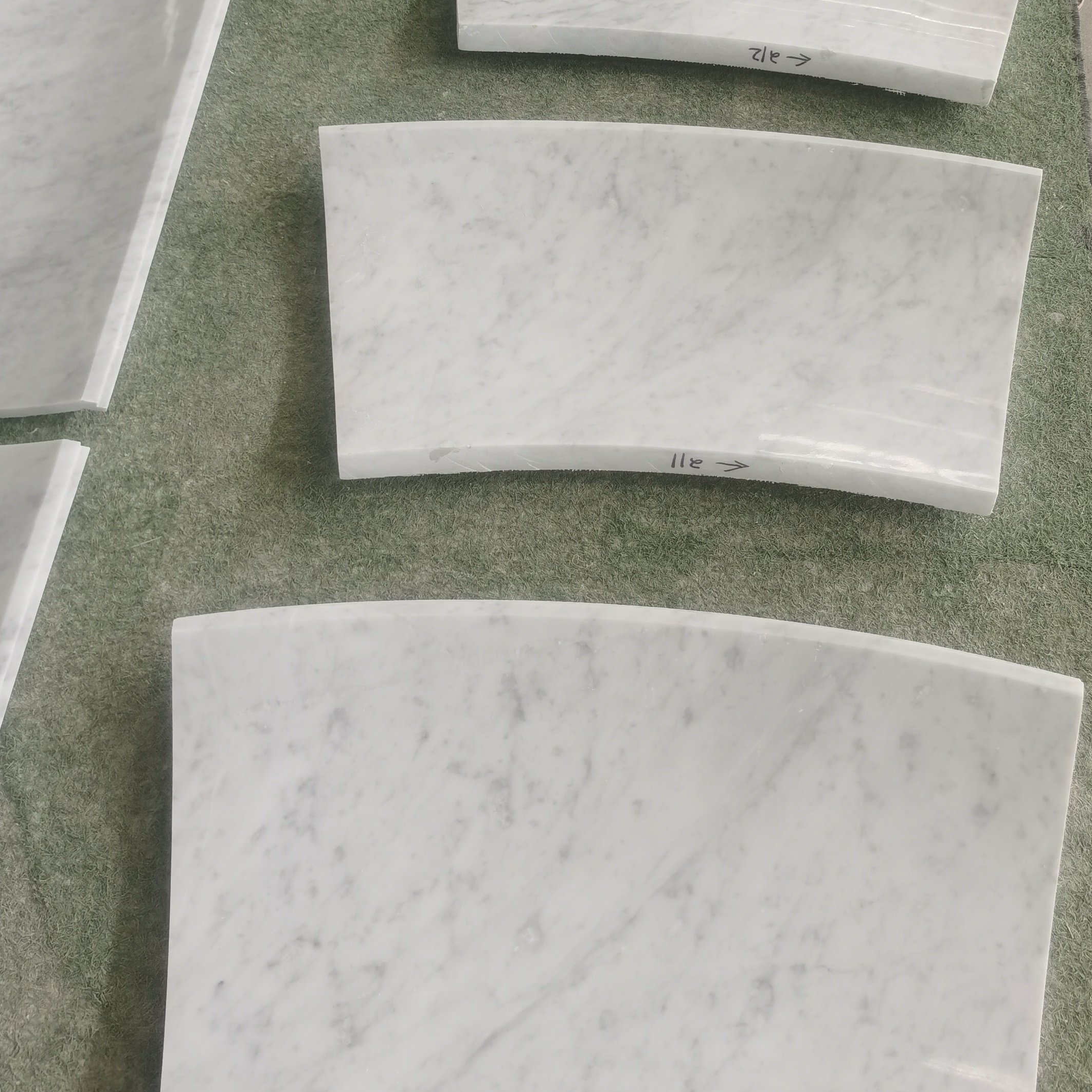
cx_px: 662
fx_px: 1463
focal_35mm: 41
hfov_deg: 40.7
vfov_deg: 39.4
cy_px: 226
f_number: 1.6
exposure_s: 1/100
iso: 80
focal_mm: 5.56
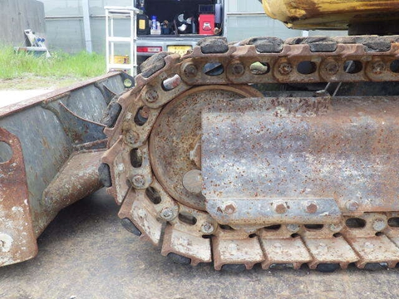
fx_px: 392
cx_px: 200
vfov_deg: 41.8
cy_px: 150
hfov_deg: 54.0
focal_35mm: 34
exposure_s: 1/160
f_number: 4.6
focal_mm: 6.1
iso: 125
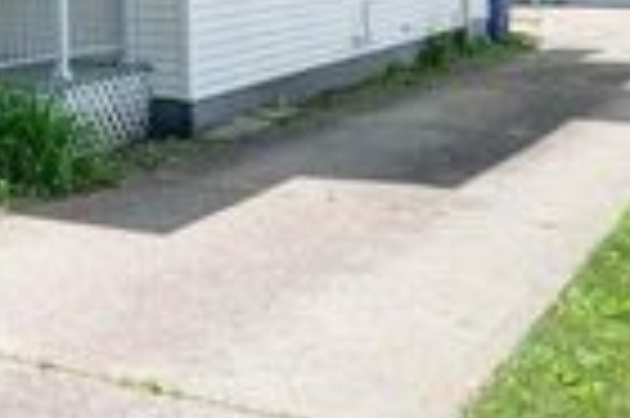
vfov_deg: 18.8
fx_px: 1189
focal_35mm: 68
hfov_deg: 27.0
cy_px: -92
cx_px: -81
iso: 400
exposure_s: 1/30
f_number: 16
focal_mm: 12.6
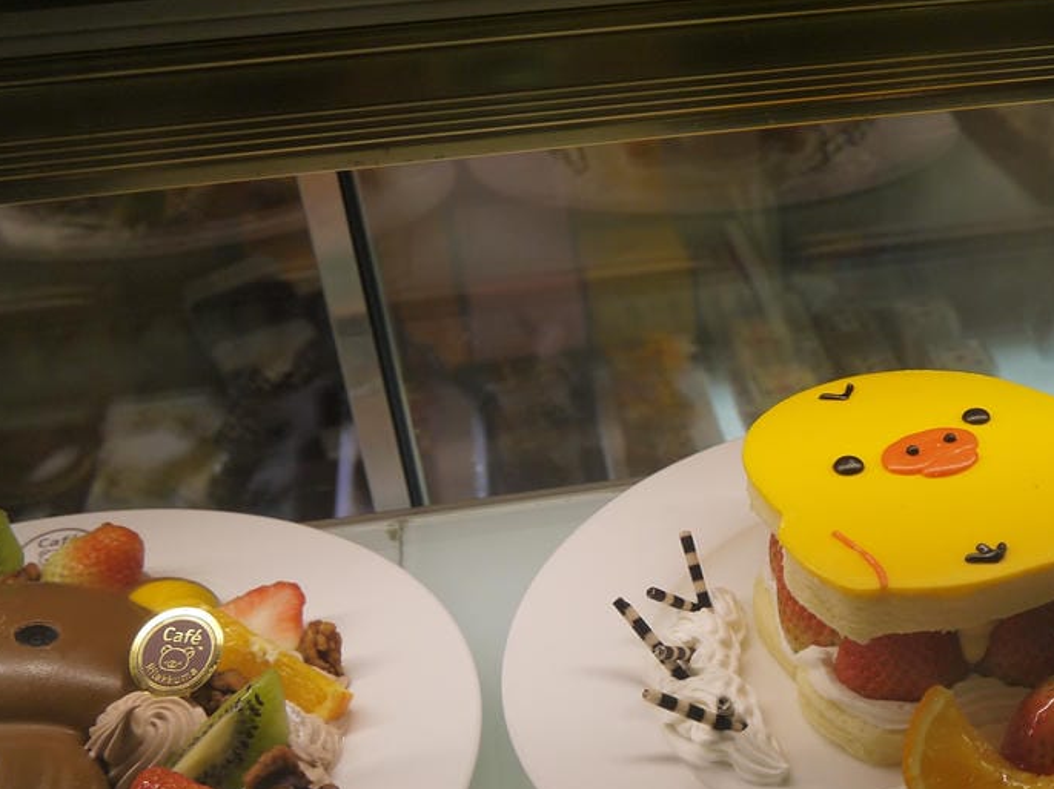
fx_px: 1491
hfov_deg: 37.1
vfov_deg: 29.0
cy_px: 629
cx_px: 888
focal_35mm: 49
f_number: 3.5
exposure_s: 1/100
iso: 160
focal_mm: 14
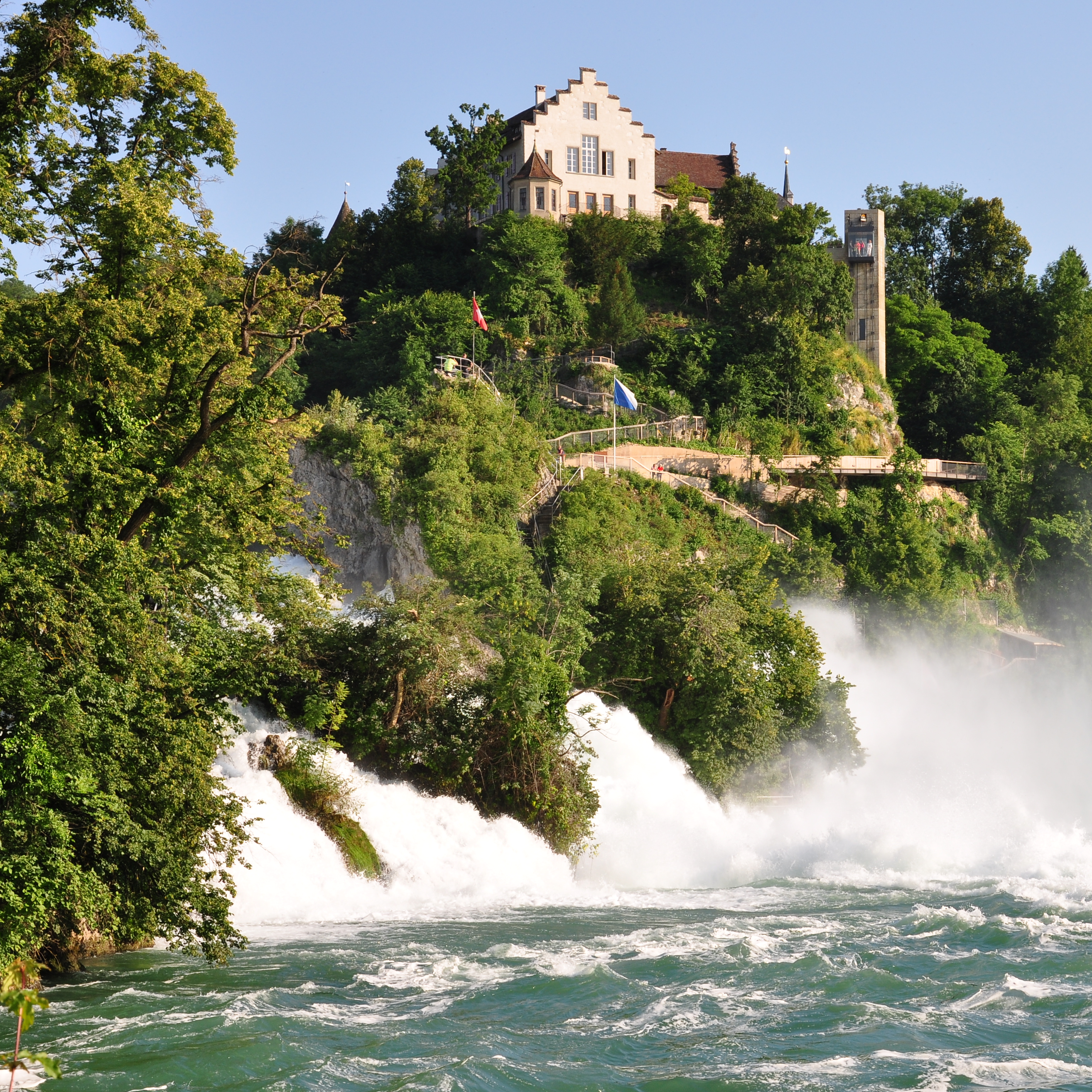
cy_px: 548
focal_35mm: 81
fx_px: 2891
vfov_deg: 21.4
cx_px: 734
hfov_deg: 21.3
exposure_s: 1/200
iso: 200
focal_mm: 42
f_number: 11
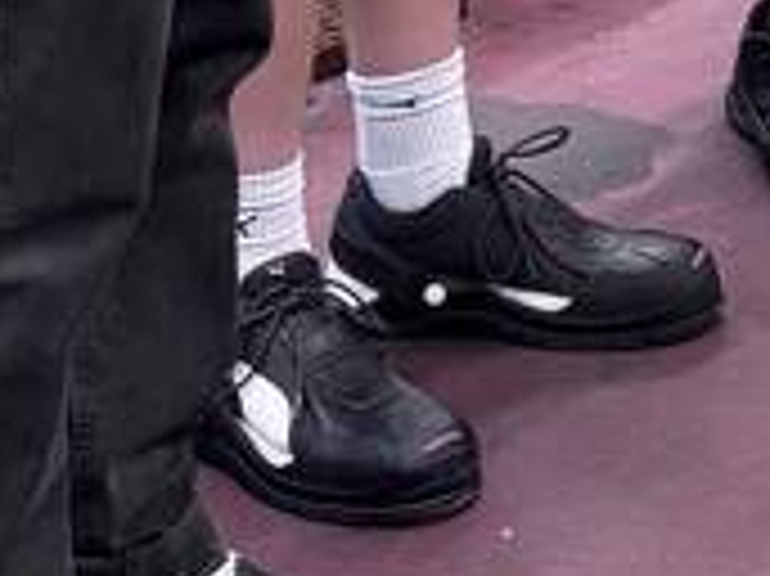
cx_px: 1531
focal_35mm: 146
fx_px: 3245
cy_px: -914
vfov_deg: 8.9
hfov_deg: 12.1
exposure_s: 1/63
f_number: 1.6
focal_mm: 5.96
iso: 125
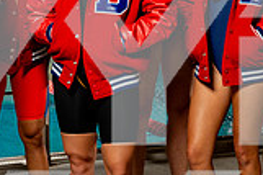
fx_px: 817
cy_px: 60
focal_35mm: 112
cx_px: 207
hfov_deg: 18.1
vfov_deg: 12.2
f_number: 8
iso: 640
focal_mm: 31
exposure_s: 1/250
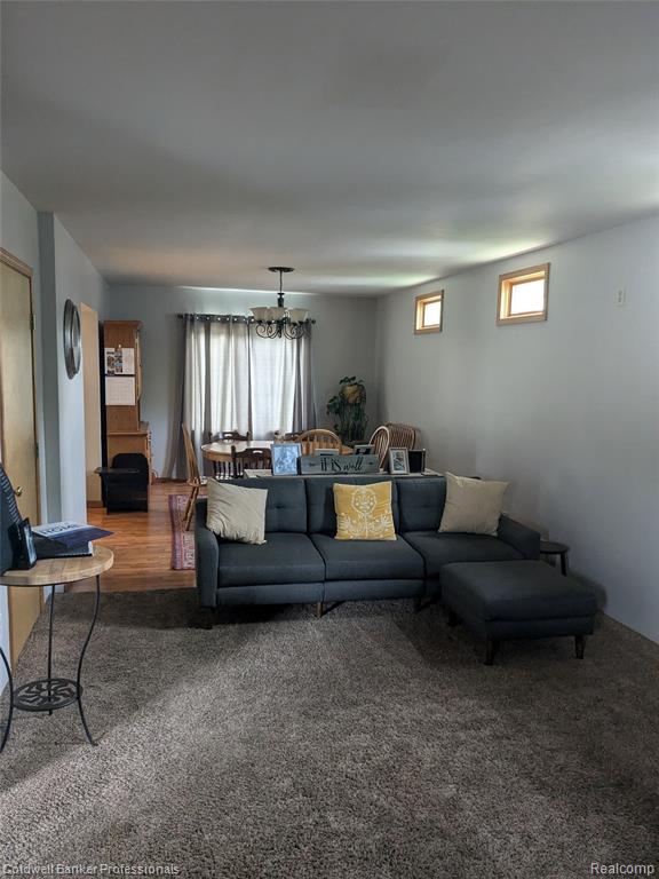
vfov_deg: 65.3
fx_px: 685
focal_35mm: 27
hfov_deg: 51.4
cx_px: 330
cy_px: 440
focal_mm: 4.38
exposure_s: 1/40
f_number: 1.73
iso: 250
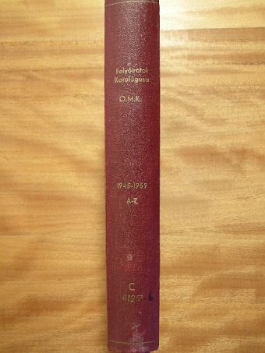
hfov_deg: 30.3
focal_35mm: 48
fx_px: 490
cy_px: 176
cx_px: 132
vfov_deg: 39.6
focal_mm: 8
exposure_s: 1/26
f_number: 3.5
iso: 50
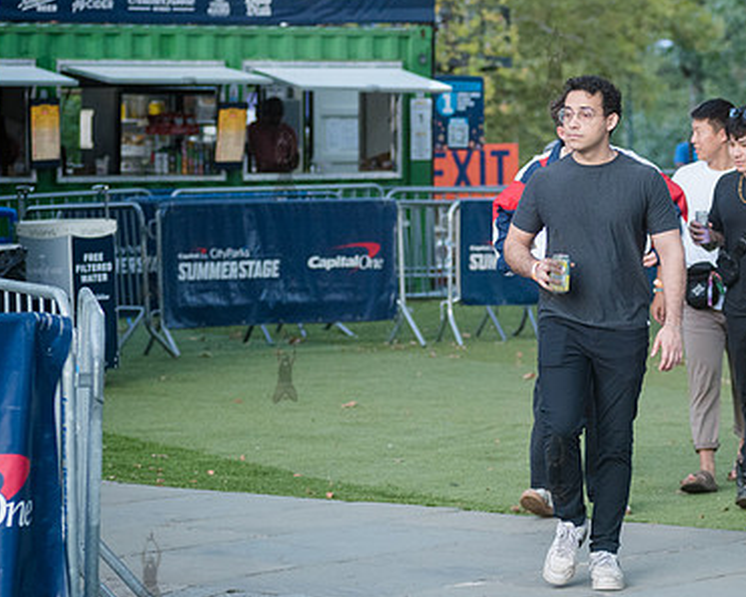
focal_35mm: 157
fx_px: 3467
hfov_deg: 12.3
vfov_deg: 9.8
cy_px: 249
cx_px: 506
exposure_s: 1/400
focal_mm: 92
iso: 2000
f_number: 3.5
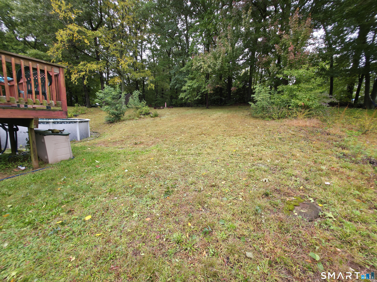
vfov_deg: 89.9
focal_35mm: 13
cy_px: 141
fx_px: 142
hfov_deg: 106.2
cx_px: 188
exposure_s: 1/120
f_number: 1.9
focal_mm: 2.2
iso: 25
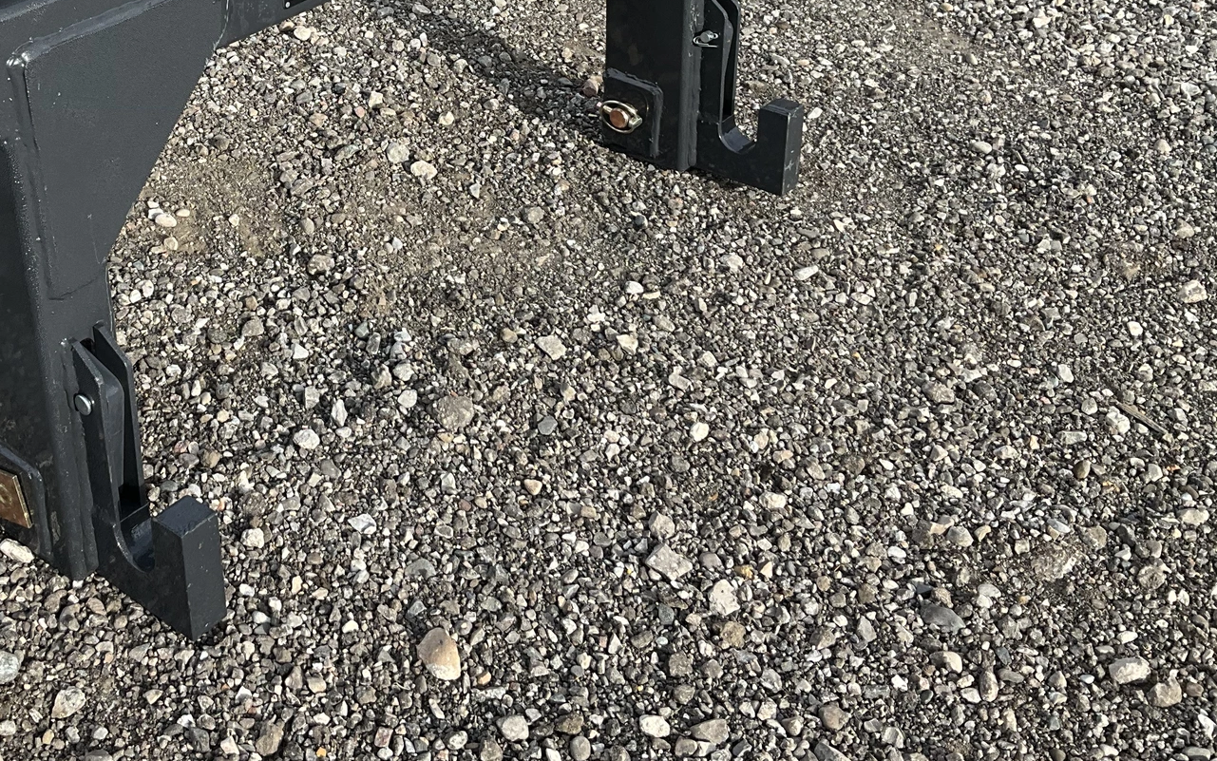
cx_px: 372
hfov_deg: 41.1
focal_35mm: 48
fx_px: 1592
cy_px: 121
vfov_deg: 26.2
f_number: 1.8
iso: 25
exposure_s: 1/545
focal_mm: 3
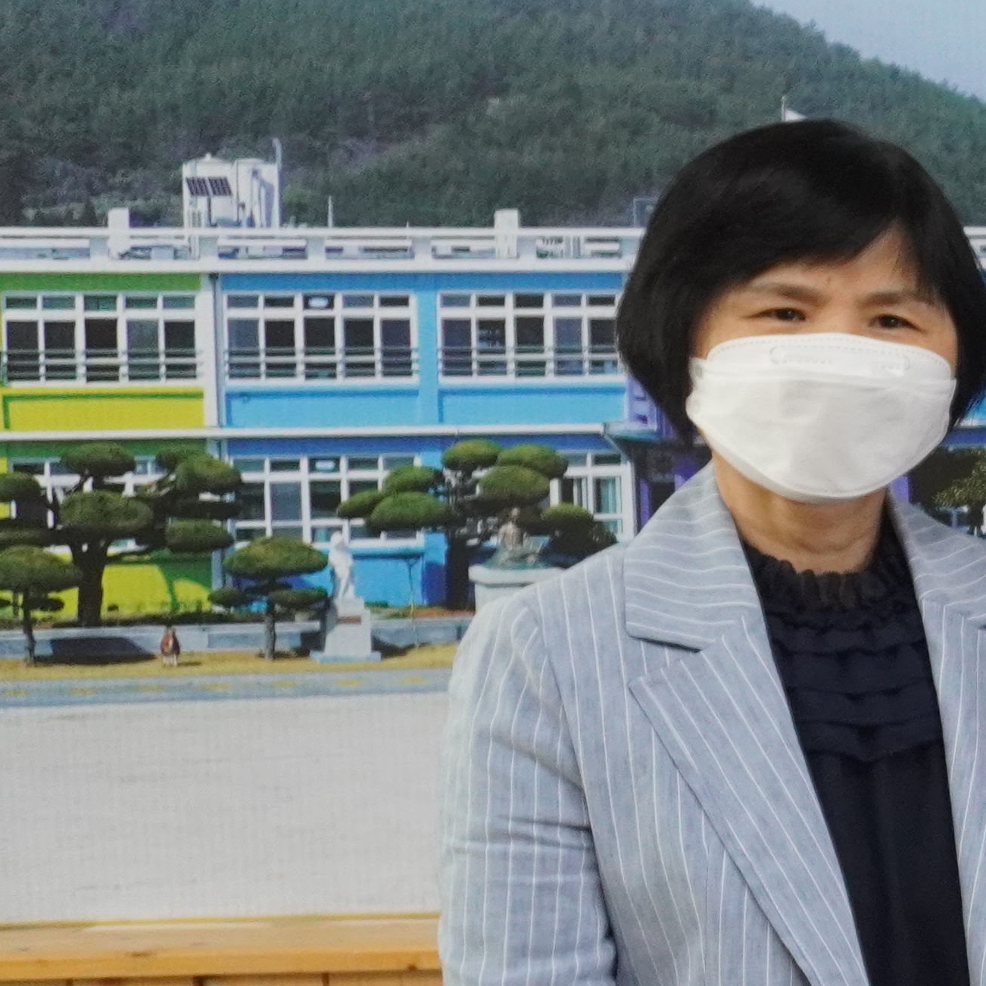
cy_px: 660
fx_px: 3029
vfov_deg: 18.4
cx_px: 2114
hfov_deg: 14.5
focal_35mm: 94
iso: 1250
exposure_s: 1/160
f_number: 4
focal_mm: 16
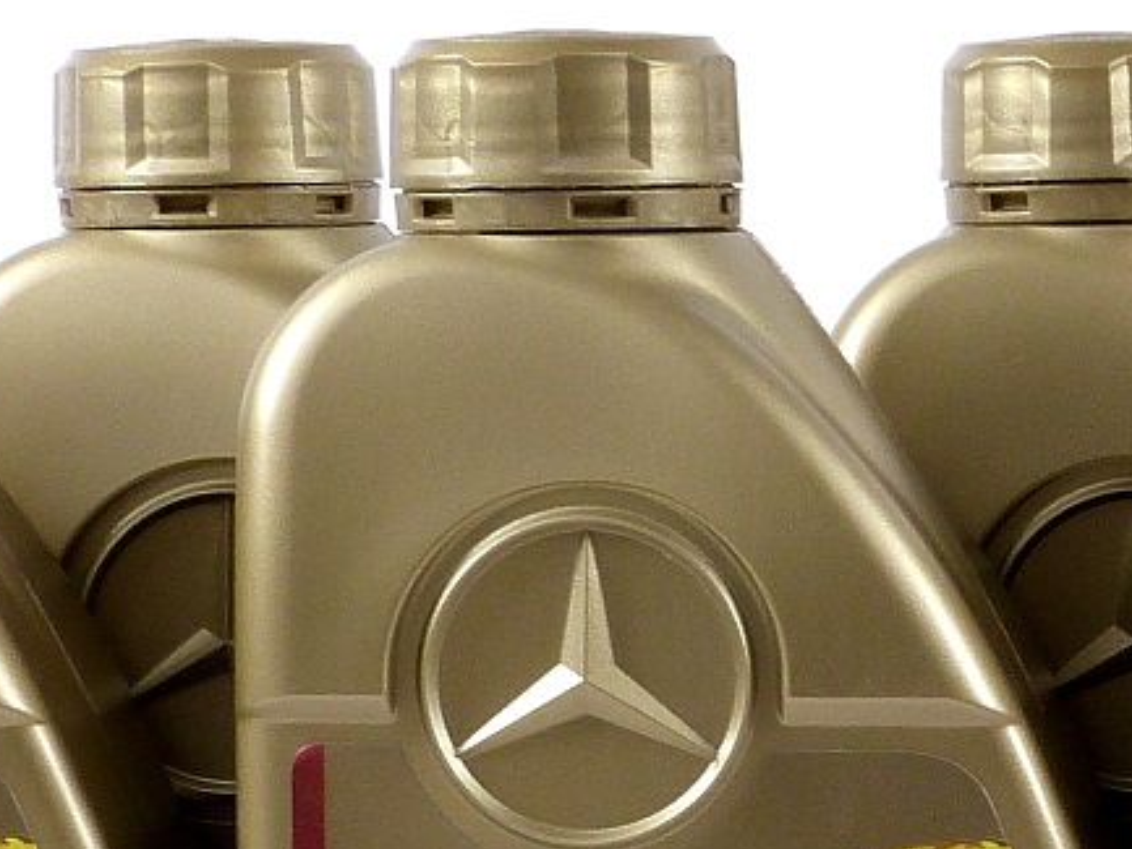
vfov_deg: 6.4
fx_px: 7556
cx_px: 1655
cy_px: 862
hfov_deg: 8.4
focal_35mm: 231
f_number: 4
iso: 100
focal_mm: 9
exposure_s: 1/125
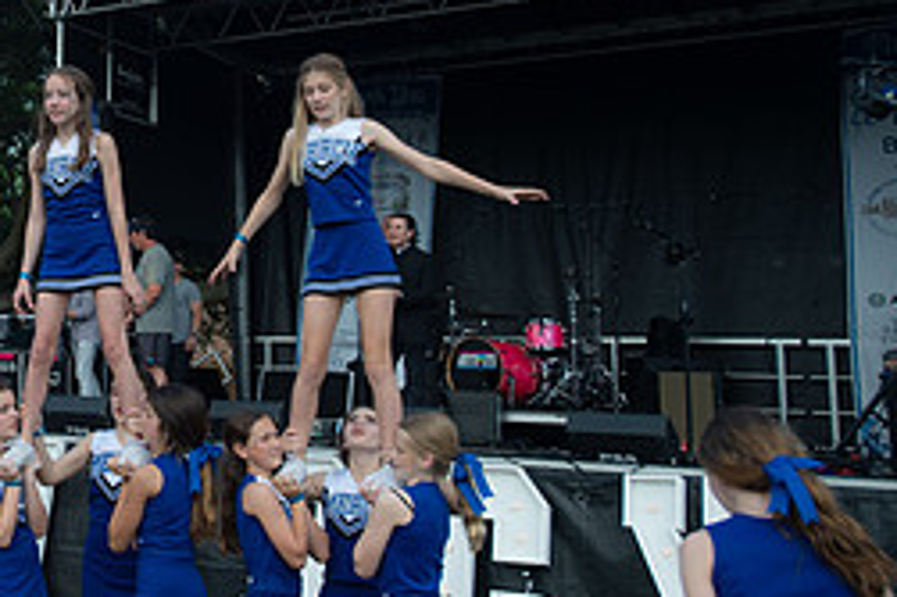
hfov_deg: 30.3
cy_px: 150
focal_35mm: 60
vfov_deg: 22.4
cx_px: -61
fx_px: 1494
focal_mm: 26
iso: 100
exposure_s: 1/250
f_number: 4.5
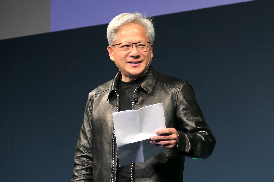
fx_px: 1644
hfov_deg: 9.5
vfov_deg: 6.4
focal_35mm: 216
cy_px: 91
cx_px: 137
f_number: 4
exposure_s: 1/100
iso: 400
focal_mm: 78.73
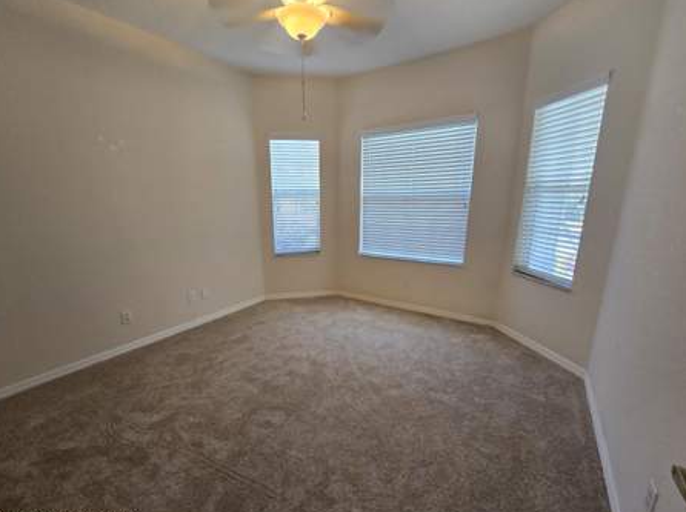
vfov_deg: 85.4
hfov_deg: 102.1
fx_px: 277
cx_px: 326
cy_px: 268
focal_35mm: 14
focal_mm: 2.2
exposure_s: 1/60
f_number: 2.2
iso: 160
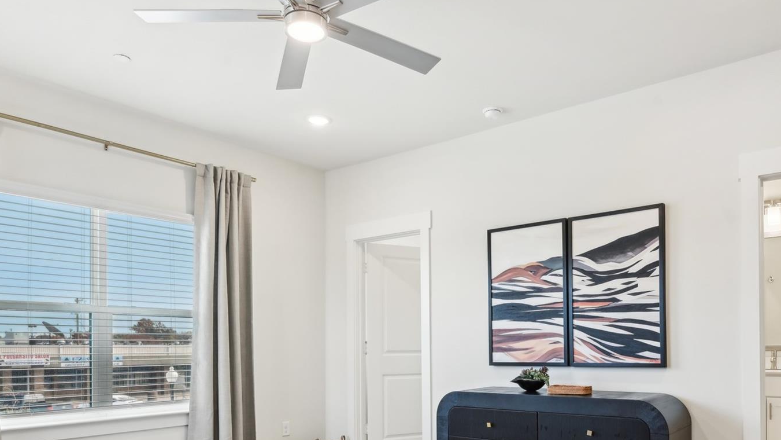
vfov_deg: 41.4
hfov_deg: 69.4
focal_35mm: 27
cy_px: 341
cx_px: 451
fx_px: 559
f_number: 8
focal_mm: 17
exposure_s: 1/80
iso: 400
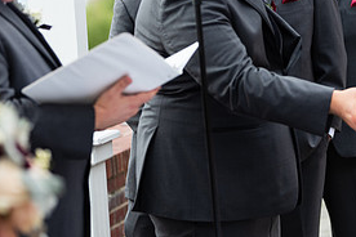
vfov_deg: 6.4
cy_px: 26
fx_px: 2116
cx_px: 190
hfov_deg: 9.6
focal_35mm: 214
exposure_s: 1/400
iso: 64
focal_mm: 102
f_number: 2.8
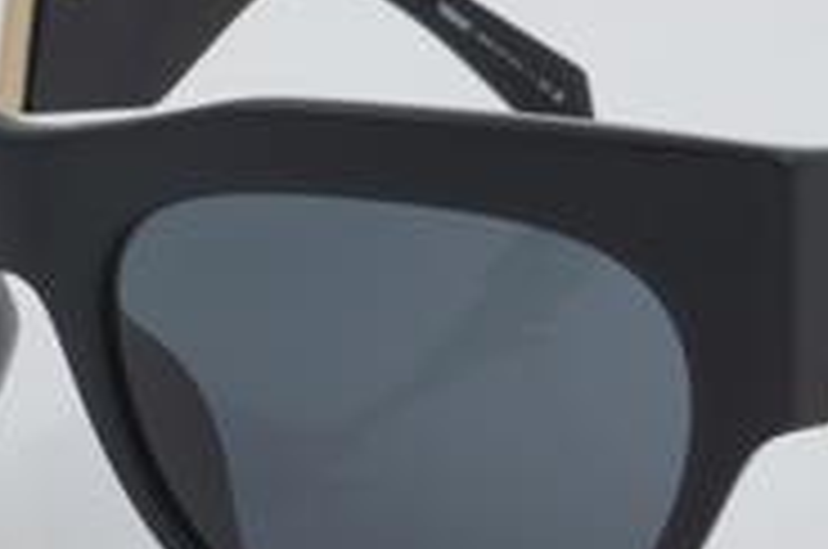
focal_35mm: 163
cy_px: 261
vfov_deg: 8.4
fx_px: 3742
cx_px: 450
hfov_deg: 12.6
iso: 100
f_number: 32
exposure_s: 1/3
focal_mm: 50
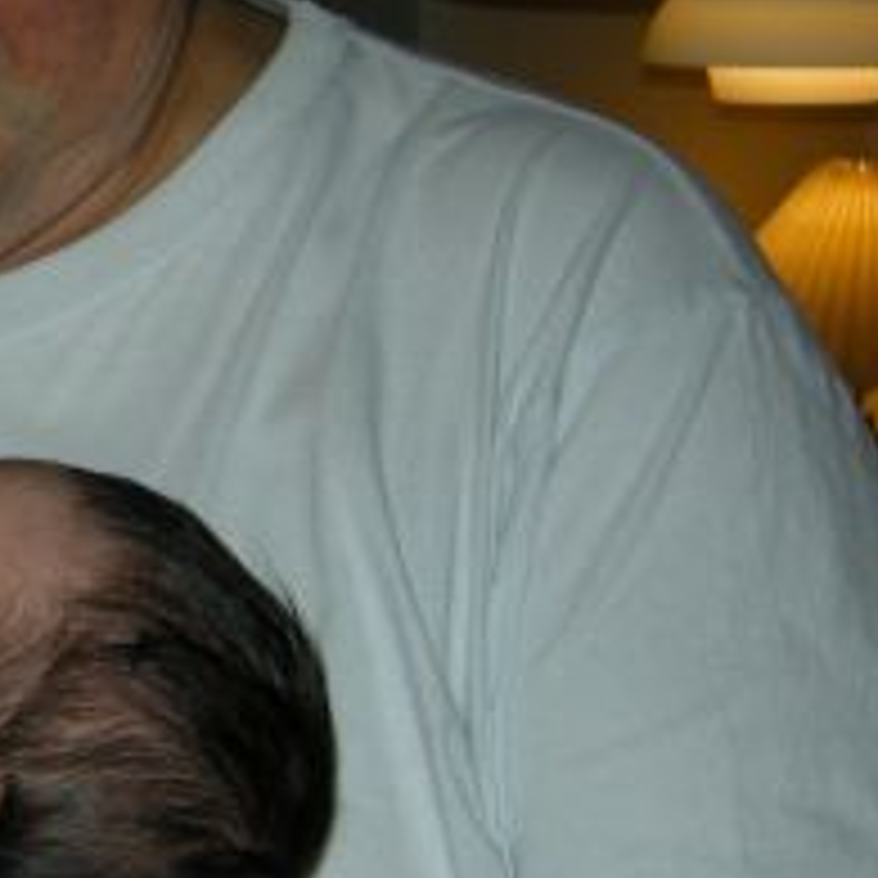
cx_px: -374
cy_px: 261
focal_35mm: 127
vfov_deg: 13.7
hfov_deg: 13.1
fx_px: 3644
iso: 64
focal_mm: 7.5
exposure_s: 1/60
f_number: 2.7
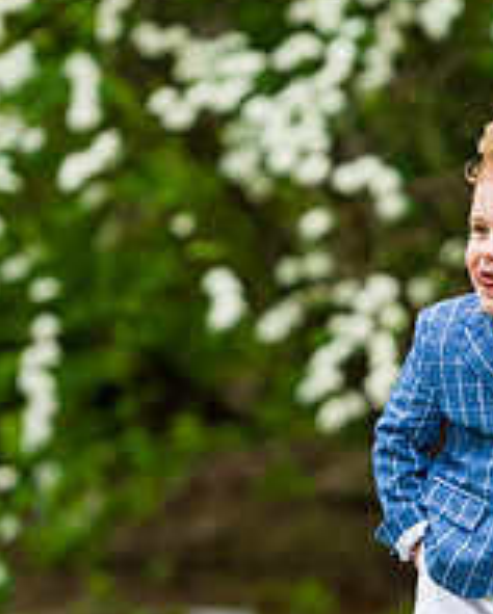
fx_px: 7011
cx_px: 457
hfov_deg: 4.0
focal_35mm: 385
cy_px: 380
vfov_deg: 5.0
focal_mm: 180
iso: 200
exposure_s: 1/320
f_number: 3.5
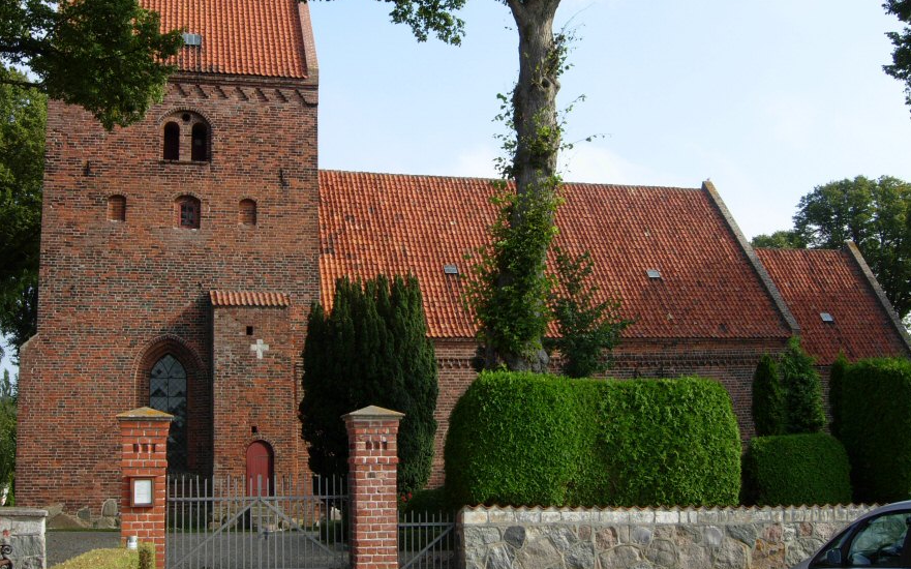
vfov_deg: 32.6
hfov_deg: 50.4
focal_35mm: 39
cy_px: 226
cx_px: 463
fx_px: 968
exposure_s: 1/222
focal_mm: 7.5
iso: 50
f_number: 4.8
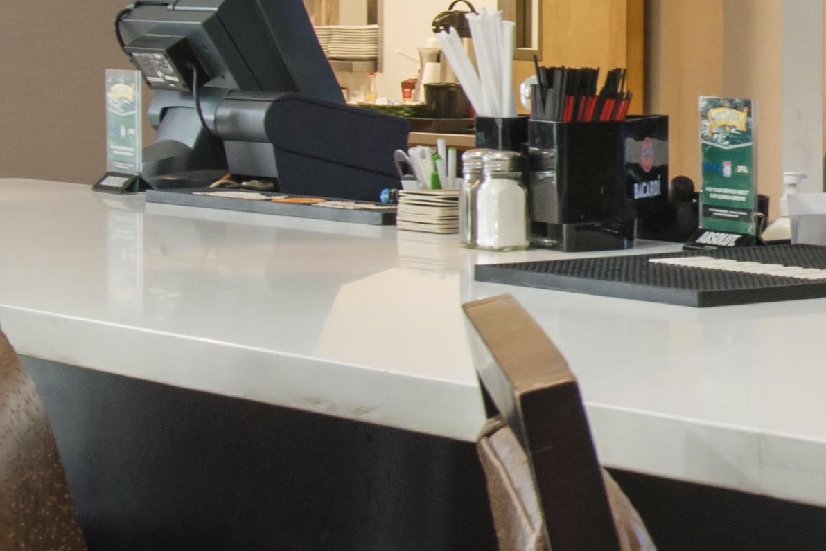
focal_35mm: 142
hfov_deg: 13.1
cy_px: 89
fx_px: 3260
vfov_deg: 9.6
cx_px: 1455
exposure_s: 1/6
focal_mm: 23
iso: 400
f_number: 11
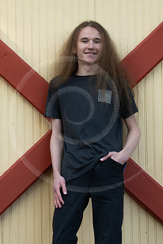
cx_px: 82
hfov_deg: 9.9
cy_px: 122
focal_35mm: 138
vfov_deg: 14.9
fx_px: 937
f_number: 3.2
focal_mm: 92
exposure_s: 1/320
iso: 500
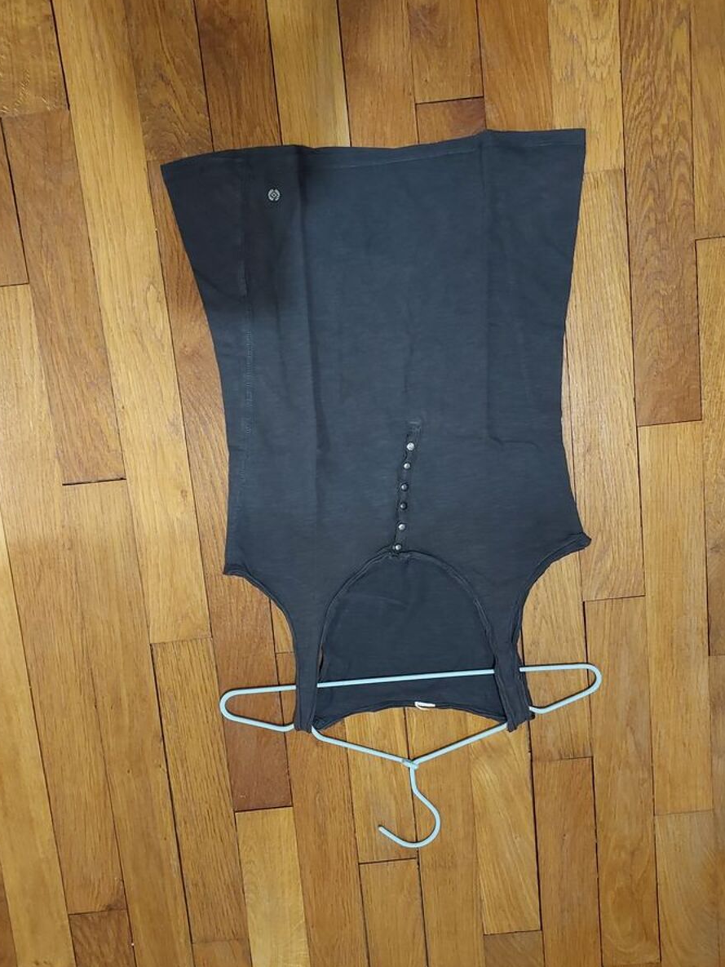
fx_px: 754
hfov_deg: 51.4
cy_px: 508
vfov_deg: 65.3
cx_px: 359
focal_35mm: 27
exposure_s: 1/20
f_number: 1.8
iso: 800
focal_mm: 4.6
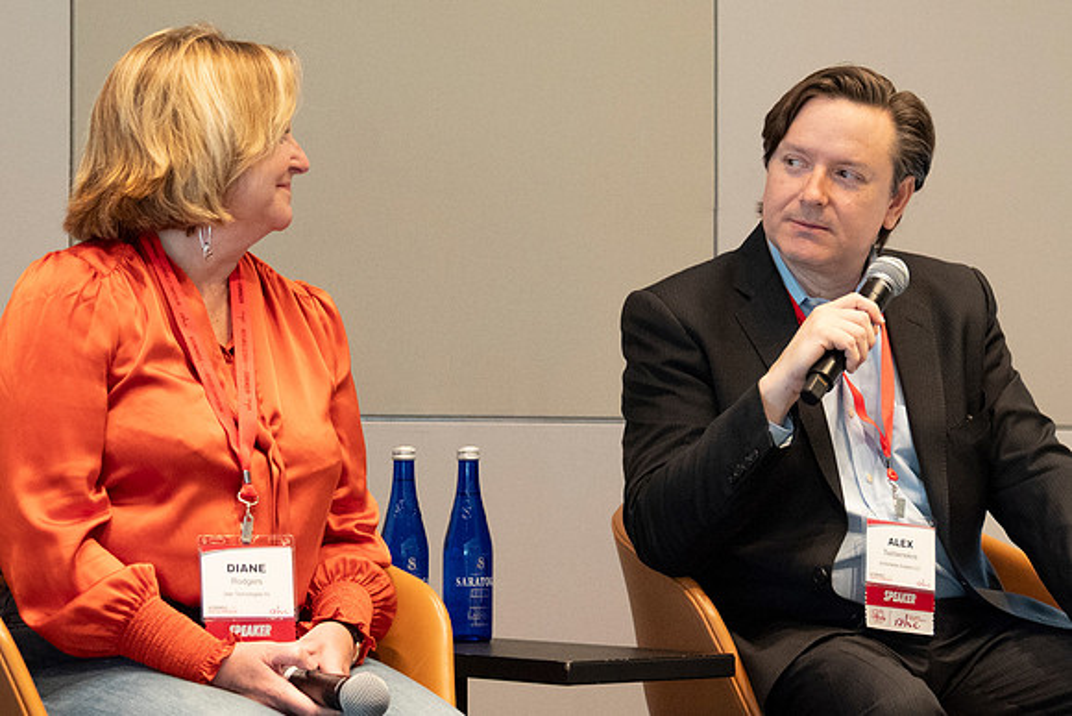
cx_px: 470
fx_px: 3660
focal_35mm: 123
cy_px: 324
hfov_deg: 16.7
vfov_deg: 11.2
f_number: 5.6
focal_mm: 72
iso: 4500
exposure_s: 1/60
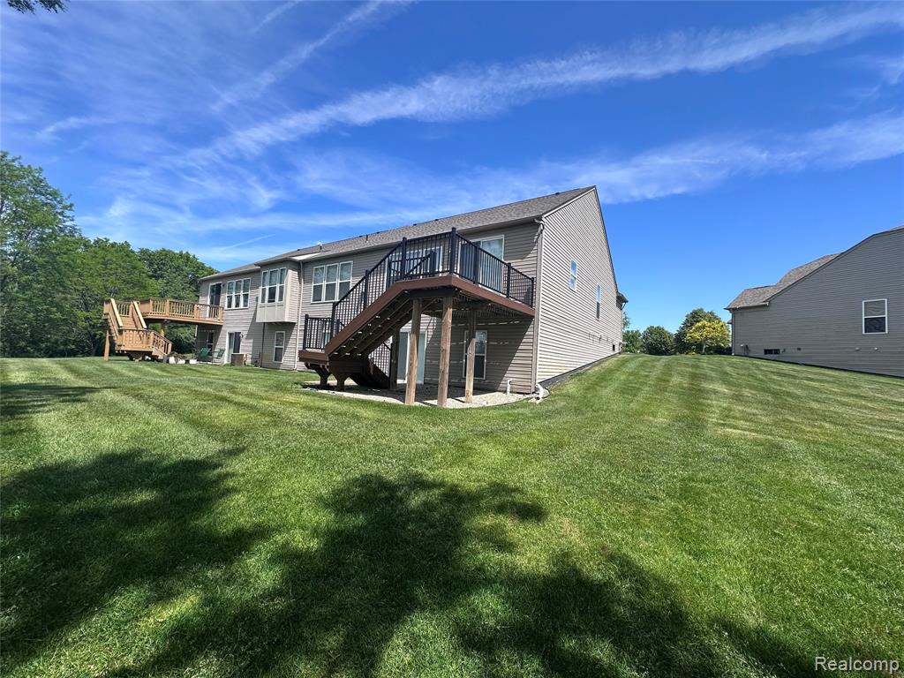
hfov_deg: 102.1
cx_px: 452
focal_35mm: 14
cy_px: 339
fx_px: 366
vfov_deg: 85.7
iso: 40
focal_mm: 2.22
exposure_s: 1/1304
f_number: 2.2
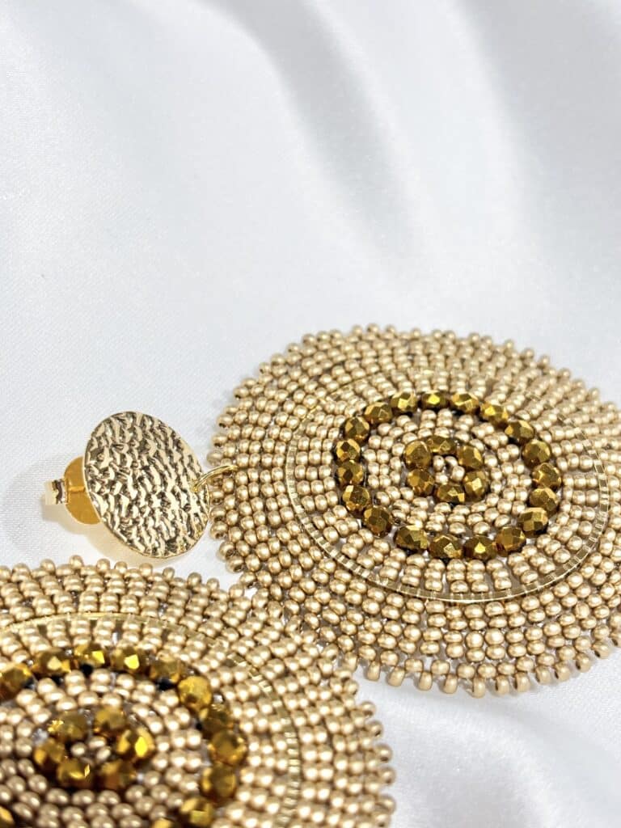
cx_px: 310
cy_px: 414
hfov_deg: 28.0
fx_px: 1244
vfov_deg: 36.8
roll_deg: +6.6
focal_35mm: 52
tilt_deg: -36.0
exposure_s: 1/172
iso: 32
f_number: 1.6
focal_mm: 5.96
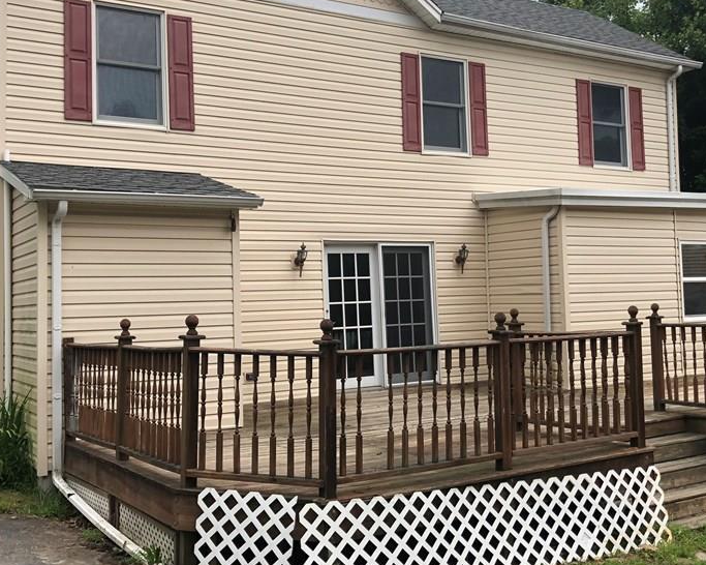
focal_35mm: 41
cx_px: 364
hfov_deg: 44.8
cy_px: 248
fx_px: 856
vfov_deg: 36.4
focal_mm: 3.99
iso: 20
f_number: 1.8
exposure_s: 1/454
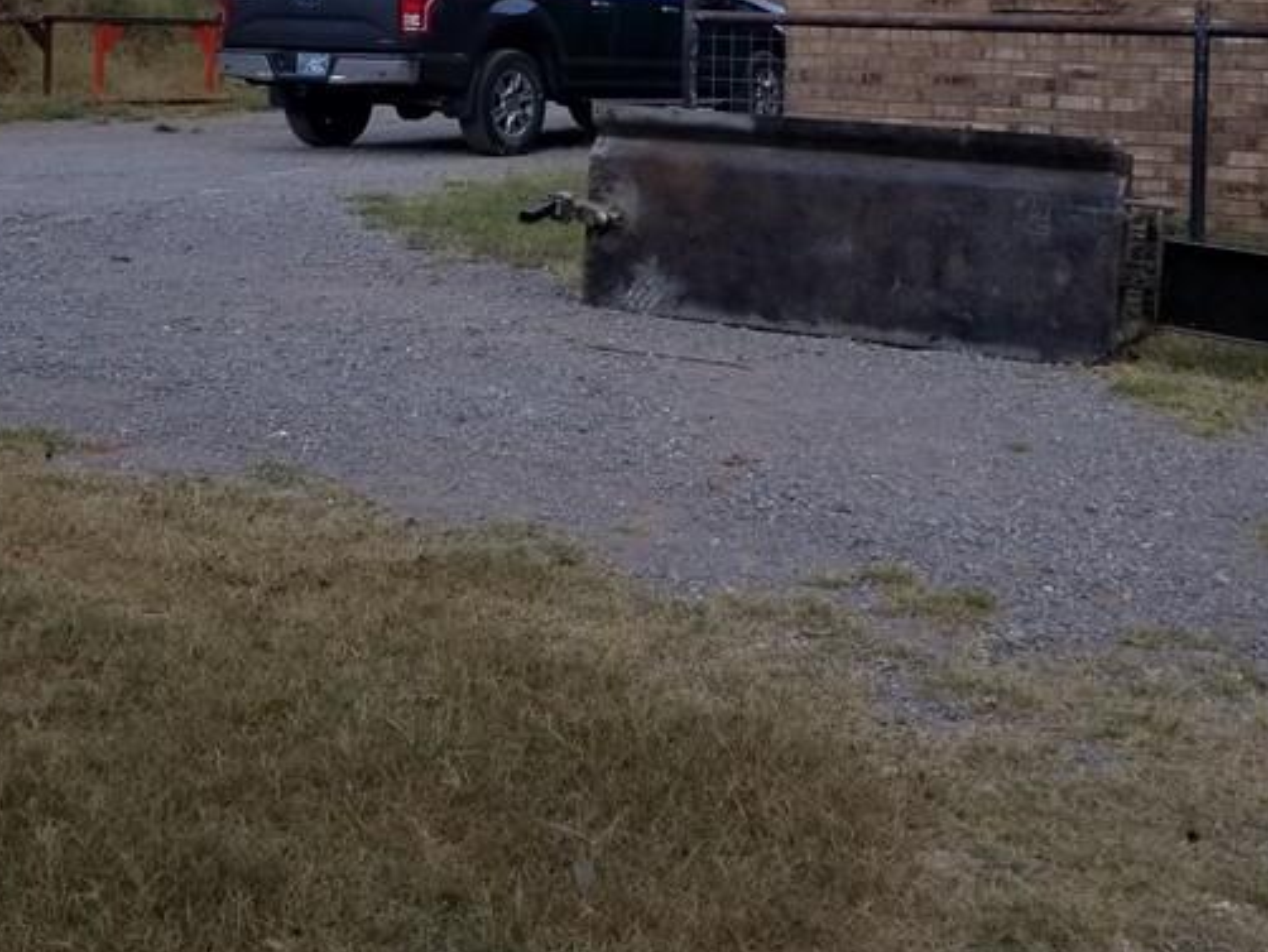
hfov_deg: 36.2
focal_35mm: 53
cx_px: 649
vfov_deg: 26.4
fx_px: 1942
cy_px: 53
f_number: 1.7
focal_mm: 4.3
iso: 50
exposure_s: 1/458
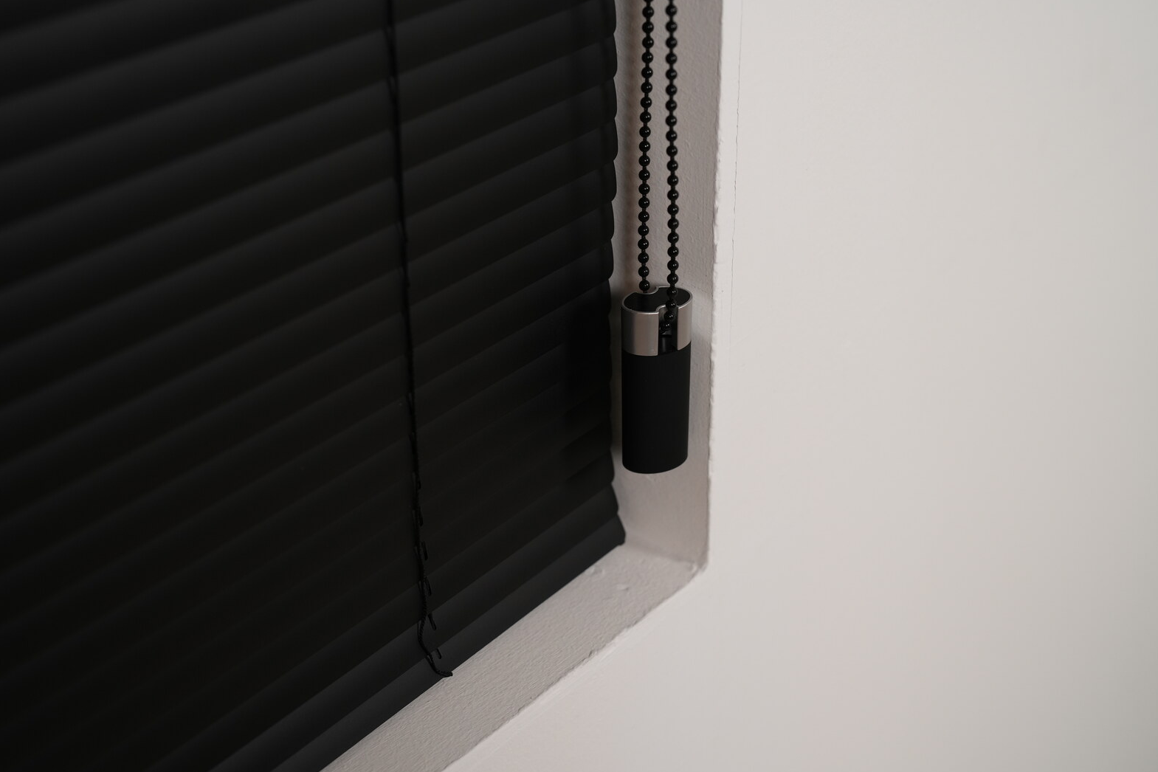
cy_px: 380
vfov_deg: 26.5
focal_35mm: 51
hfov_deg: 38.9
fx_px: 1640
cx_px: 577
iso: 500
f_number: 4
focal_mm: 50
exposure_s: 1/100
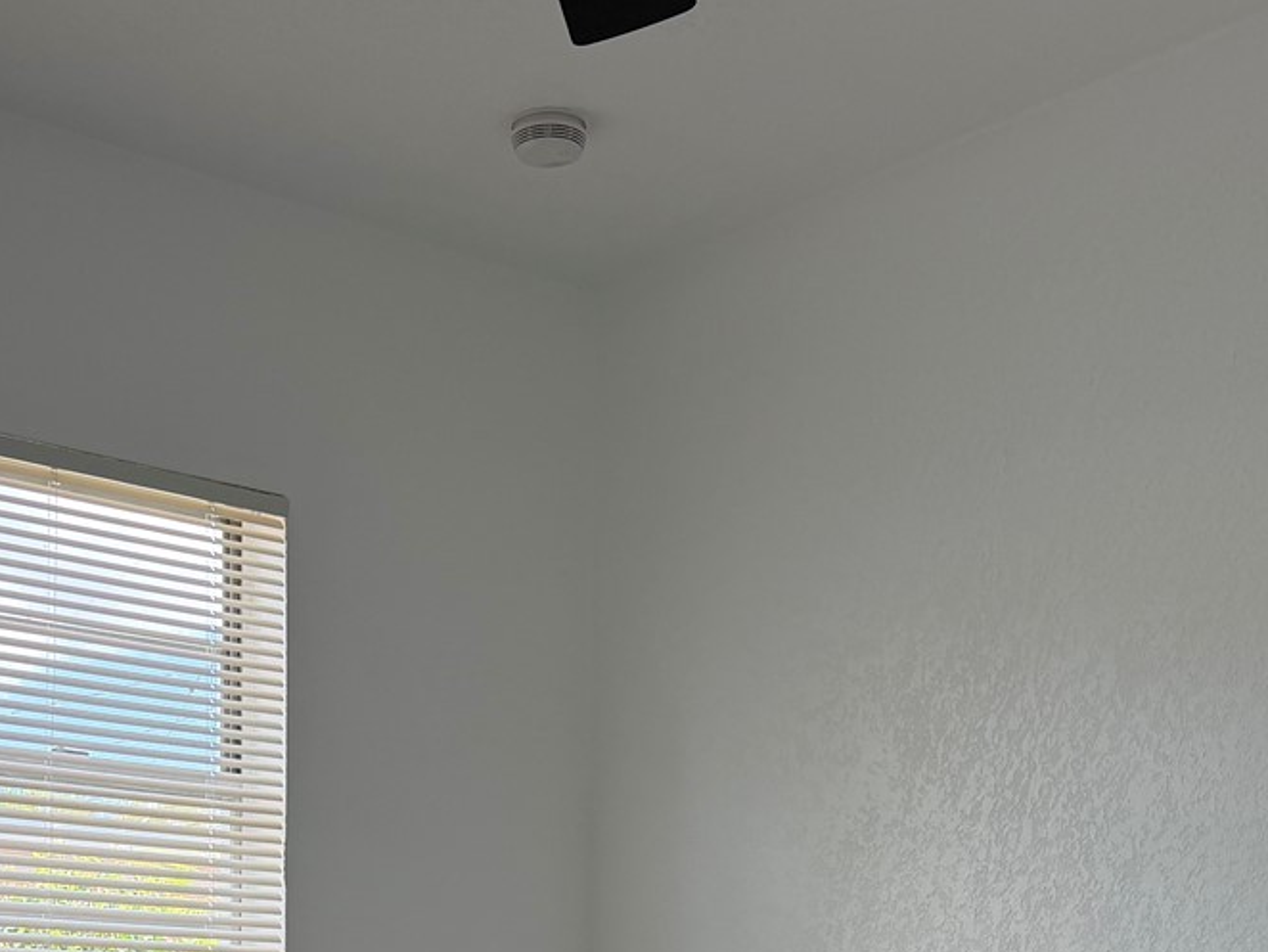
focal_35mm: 58
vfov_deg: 23.5
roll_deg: -0.5
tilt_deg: +0.4
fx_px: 2125
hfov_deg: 33.0
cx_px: 441
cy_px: 1071
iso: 100
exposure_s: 1/484
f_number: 1.78
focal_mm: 6.76
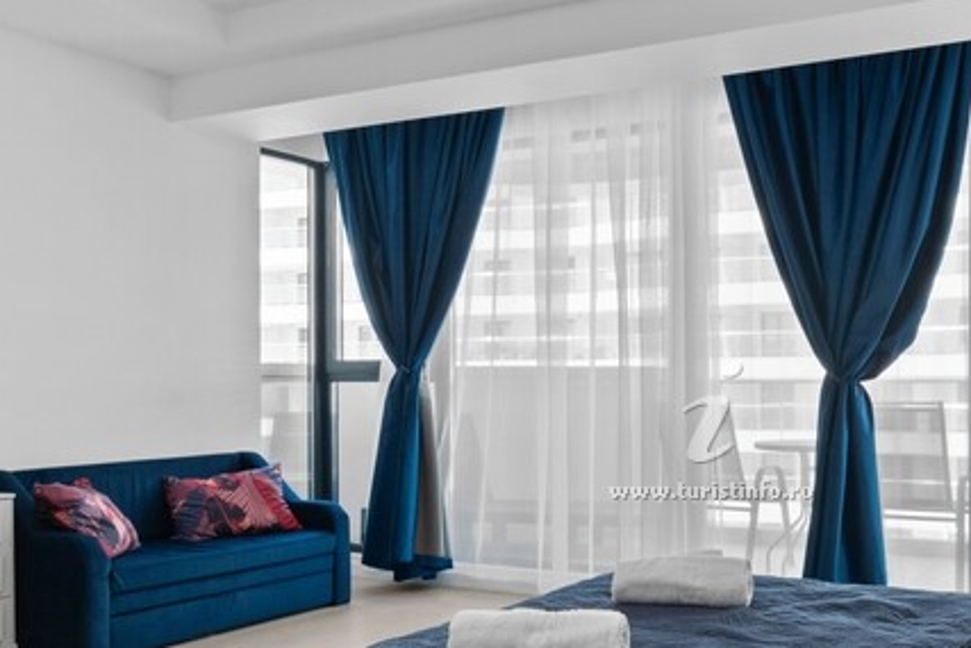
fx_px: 971
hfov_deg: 51.5
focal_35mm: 36
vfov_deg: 36.7
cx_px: 689
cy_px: 406
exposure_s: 1/6
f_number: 10
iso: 400
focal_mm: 10
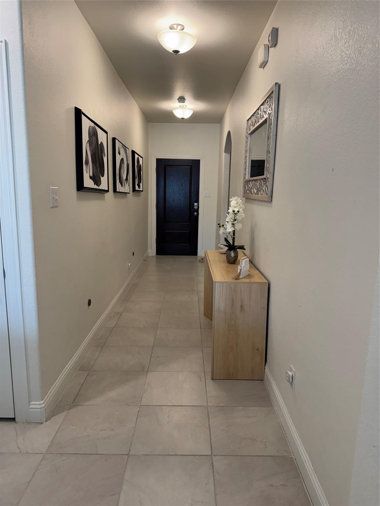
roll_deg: -1.1
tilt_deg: -10.5
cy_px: 253
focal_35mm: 24
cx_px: 190
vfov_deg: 71.6
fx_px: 351
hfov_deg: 56.8
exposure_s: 1/120
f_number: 1.78
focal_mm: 6.76
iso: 200
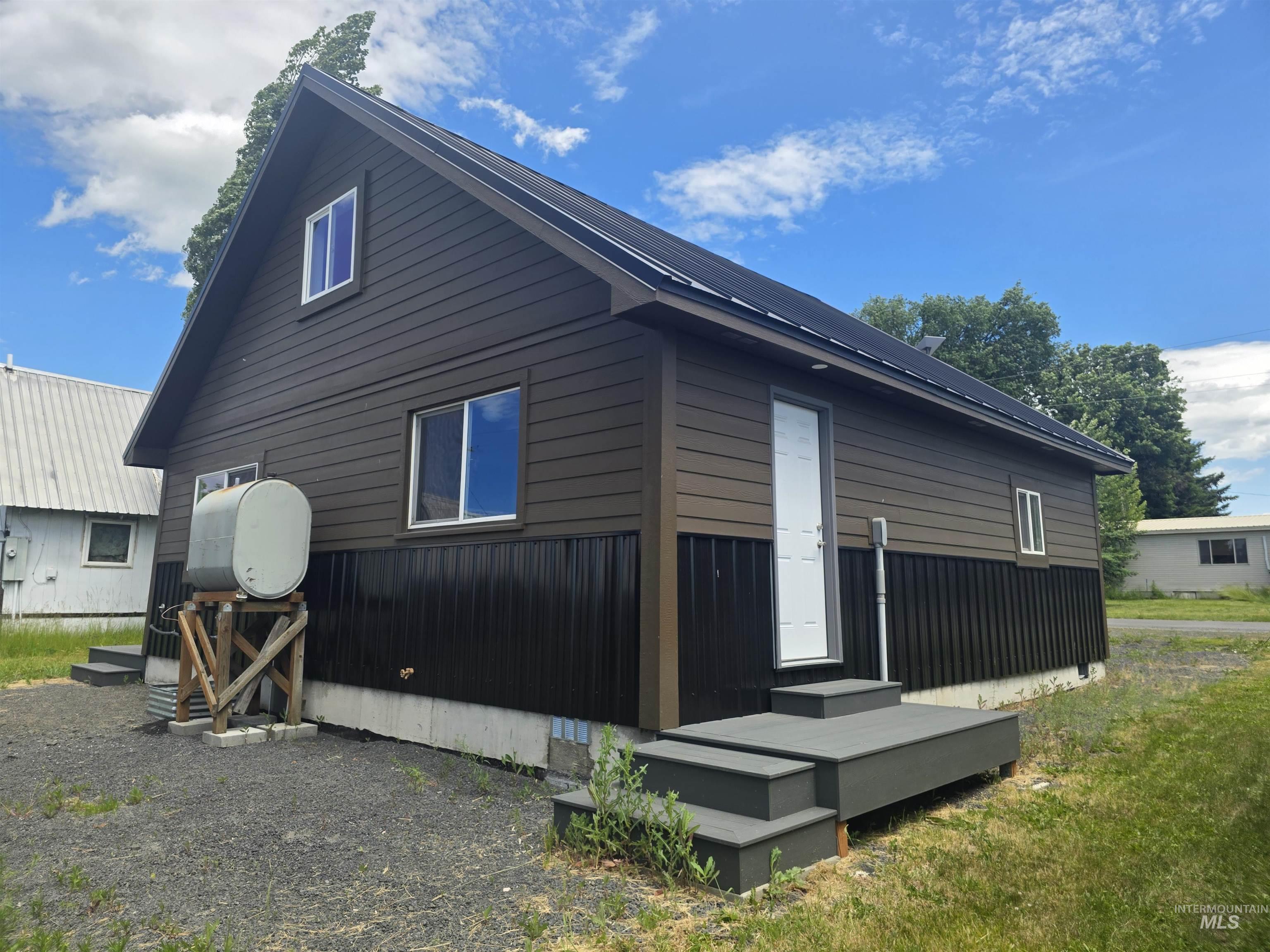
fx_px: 844
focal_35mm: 23
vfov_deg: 58.9
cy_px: 476
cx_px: 635
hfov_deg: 73.9
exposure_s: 1/3075
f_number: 1.7
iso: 80
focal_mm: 6.3
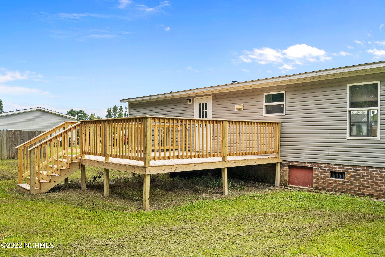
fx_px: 331
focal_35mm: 31
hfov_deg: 60.3
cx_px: 192
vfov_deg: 42.3
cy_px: 128
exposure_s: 1/500
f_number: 4
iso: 200
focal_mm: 31
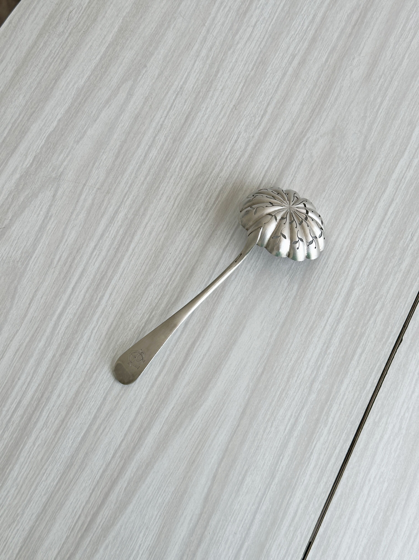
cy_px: 280
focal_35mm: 48
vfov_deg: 39.7
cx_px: 210
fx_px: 775
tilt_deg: -71.2
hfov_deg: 30.2
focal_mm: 6.86
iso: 64
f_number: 1.78
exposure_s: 1/484
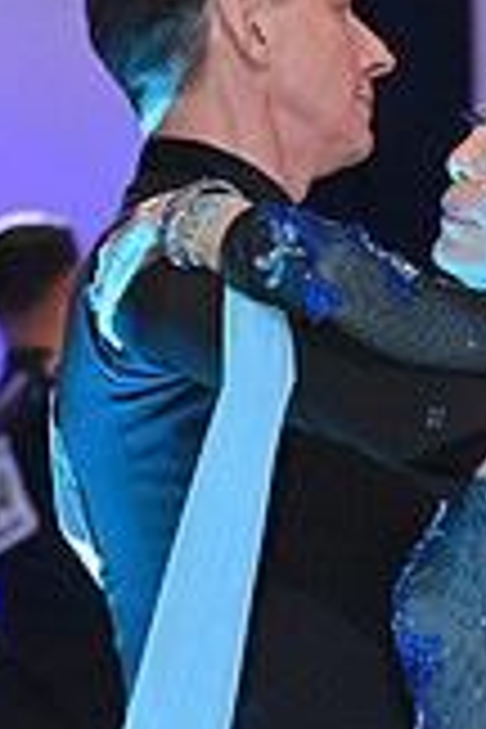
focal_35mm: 366
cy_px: 932
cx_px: 457
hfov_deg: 3.8
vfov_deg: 5.6
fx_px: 7411
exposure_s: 1/400
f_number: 5
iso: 3200
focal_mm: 102
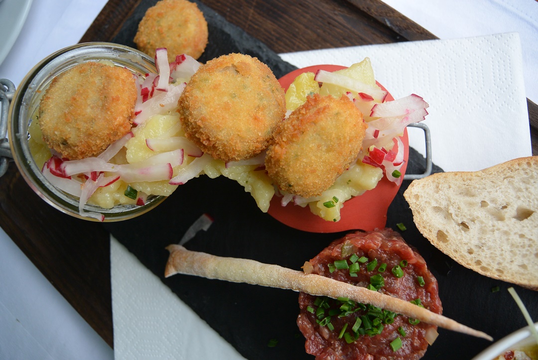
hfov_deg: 63.6
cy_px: 180
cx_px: 269
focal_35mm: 29
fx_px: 434
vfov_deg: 45.1
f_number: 3.5
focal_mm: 11
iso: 200
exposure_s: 1/100
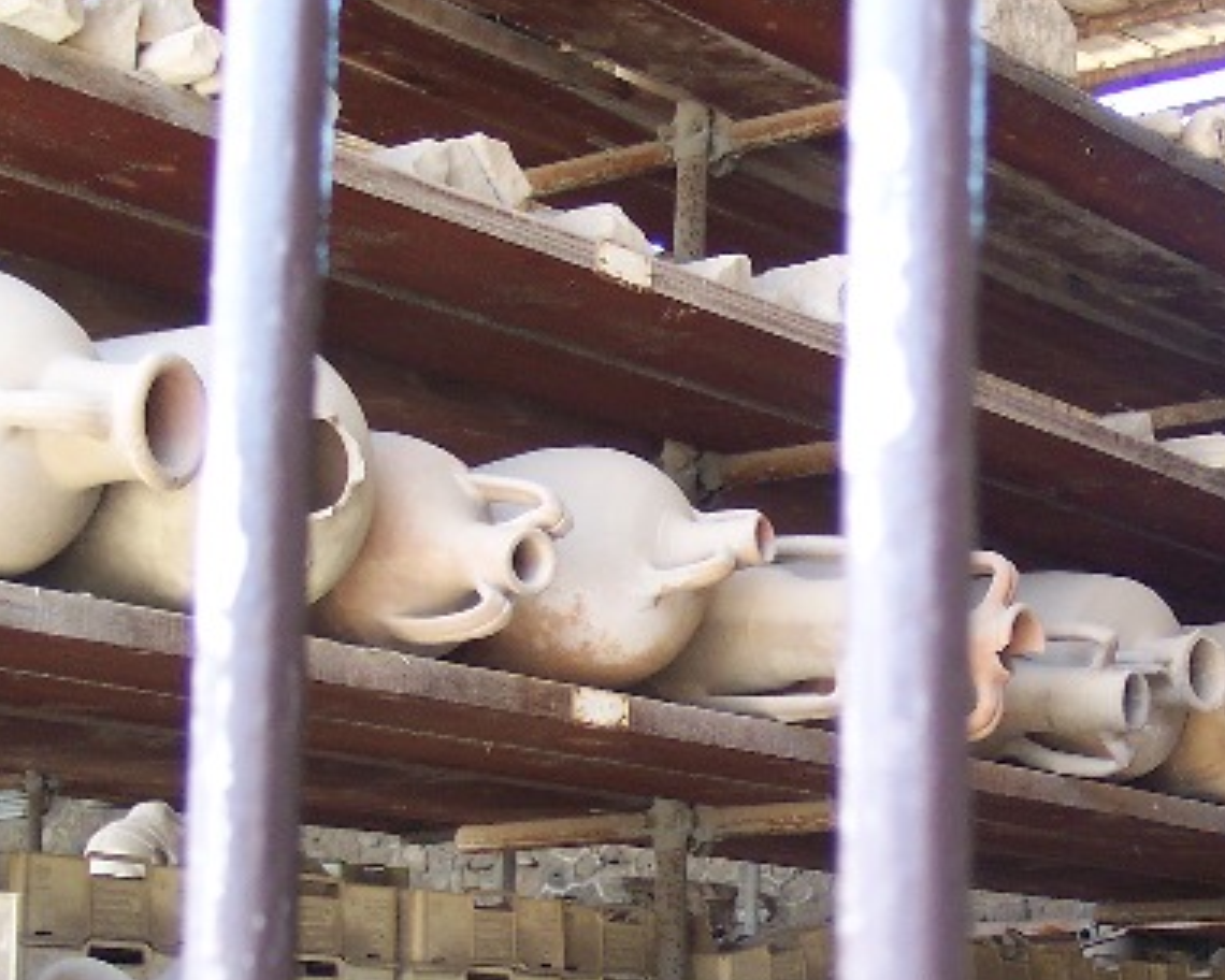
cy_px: 777
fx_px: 2828
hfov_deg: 24.0
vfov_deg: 19.5
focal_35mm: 78
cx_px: 990
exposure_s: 1/60
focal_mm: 8
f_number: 2.8
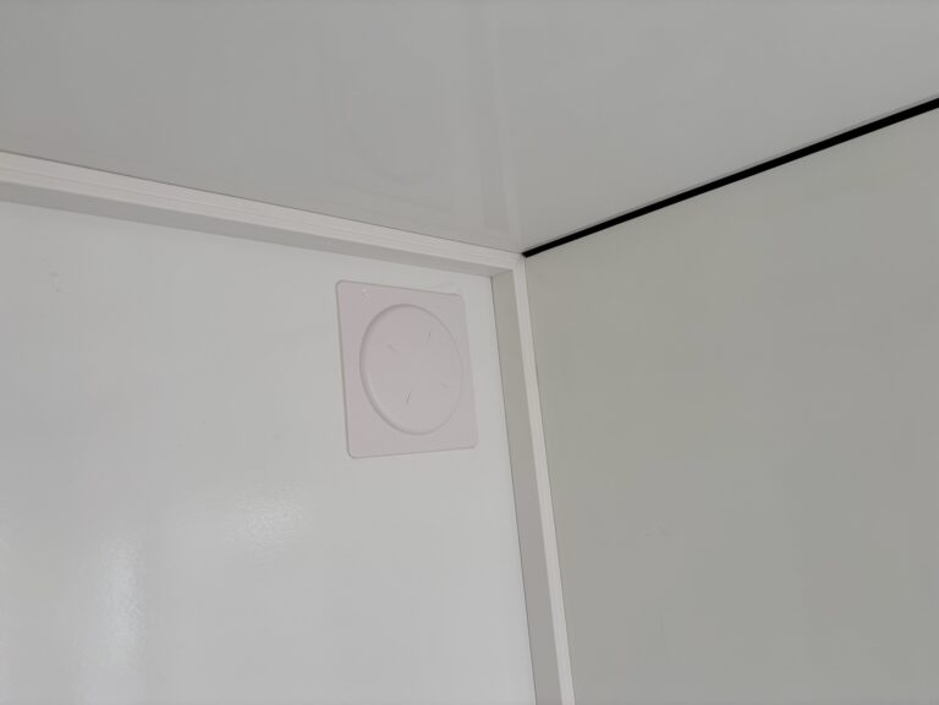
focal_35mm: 26
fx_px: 705
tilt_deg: +7.7
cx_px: 470
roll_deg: +6.4
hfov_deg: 67.3
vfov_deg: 53.1
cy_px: 352
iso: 40
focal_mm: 5.96
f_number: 1.6
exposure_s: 1/203
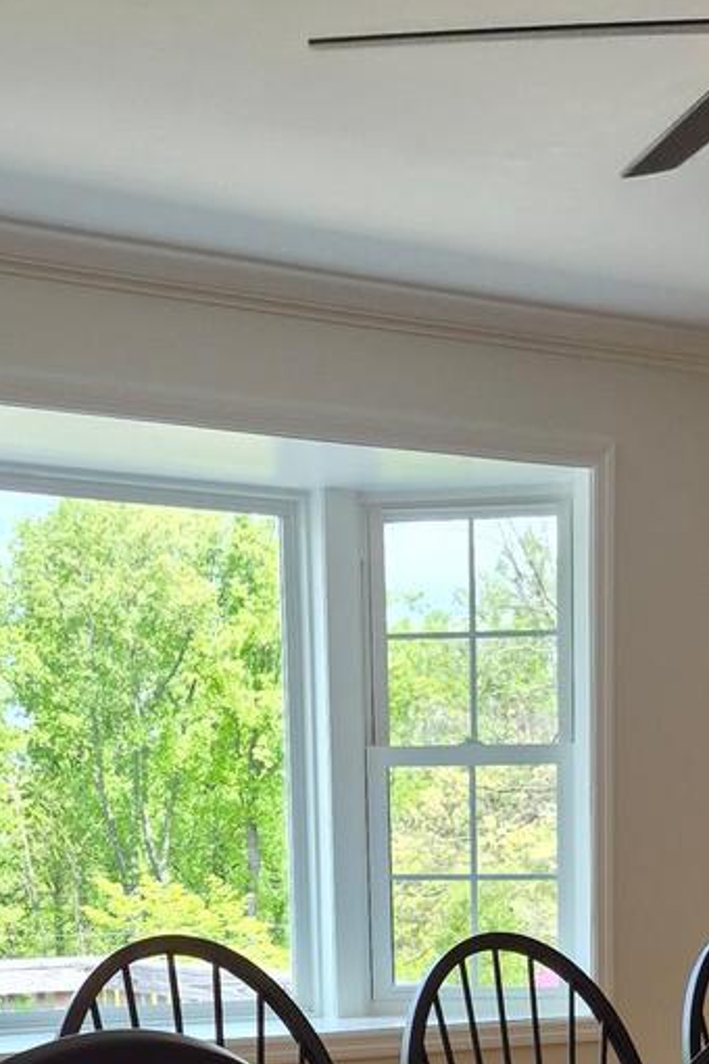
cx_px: 515
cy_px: 1183
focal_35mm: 72
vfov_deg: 25.9
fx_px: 2127
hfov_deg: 18.8
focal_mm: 5.4
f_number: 1.8
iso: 32
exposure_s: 1/120
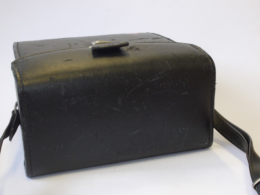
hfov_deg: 29.8
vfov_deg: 22.6
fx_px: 488
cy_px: 99
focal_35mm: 65
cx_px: 120
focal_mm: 30
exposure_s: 1/40
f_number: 10
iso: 800
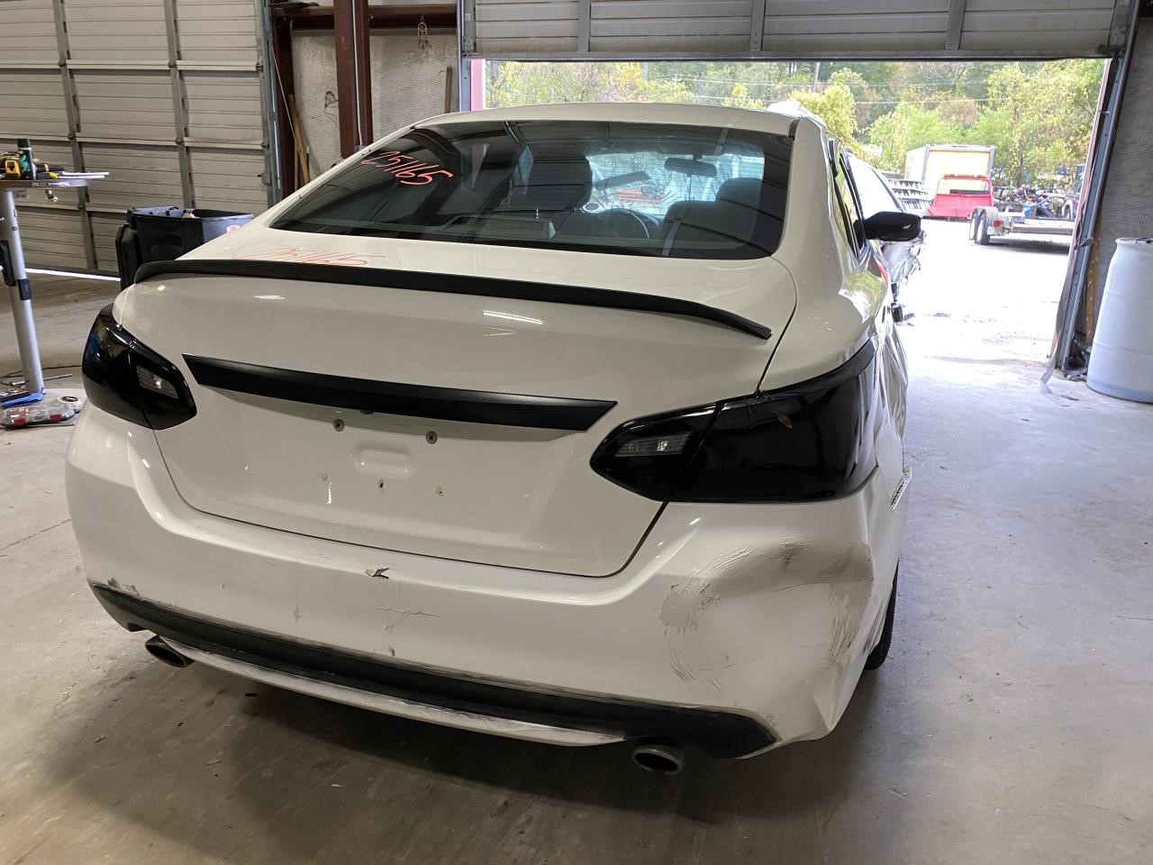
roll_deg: -2.4
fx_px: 866
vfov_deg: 53.1
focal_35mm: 26
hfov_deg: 67.3
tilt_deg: -13.3
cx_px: 576
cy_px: 432
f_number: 1.8
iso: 80
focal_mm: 4.25
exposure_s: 1/60
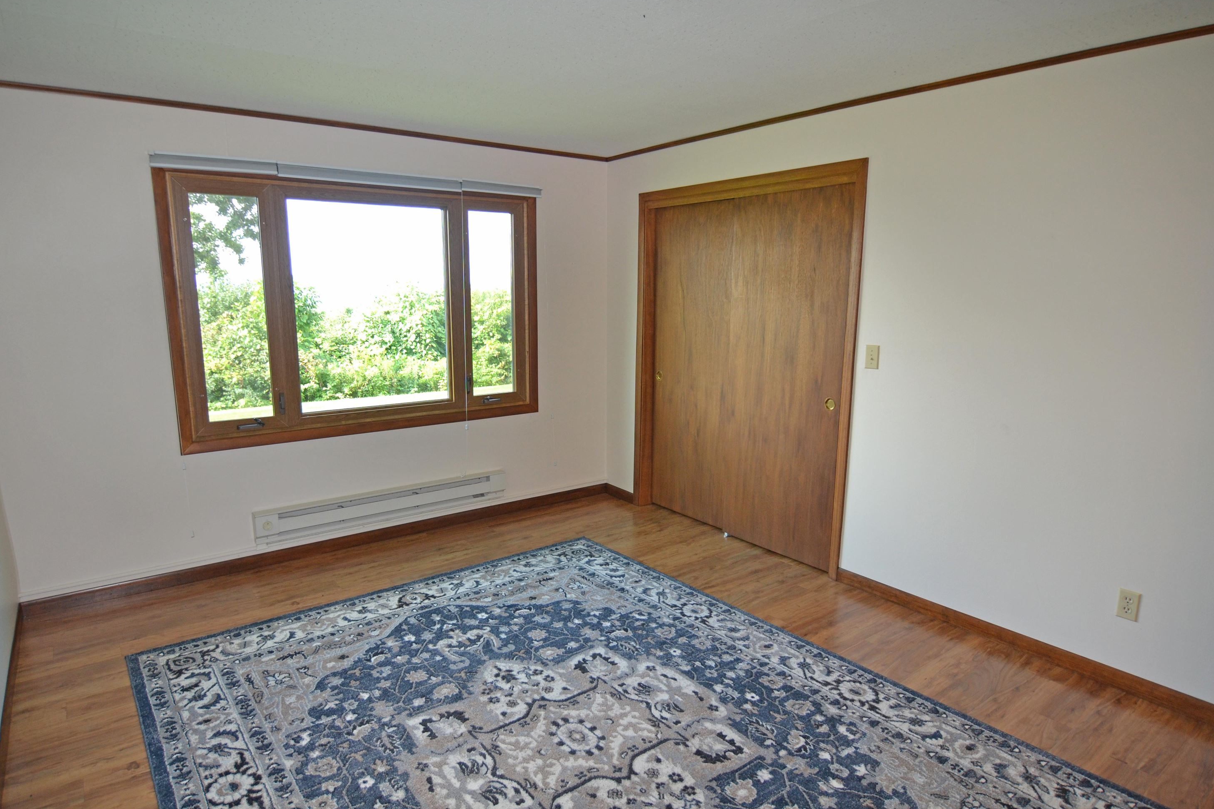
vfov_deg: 64.5
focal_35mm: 19
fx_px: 641
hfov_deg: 86.9
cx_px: 587
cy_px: 415
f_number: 4.5
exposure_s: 1/80
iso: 400
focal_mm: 12
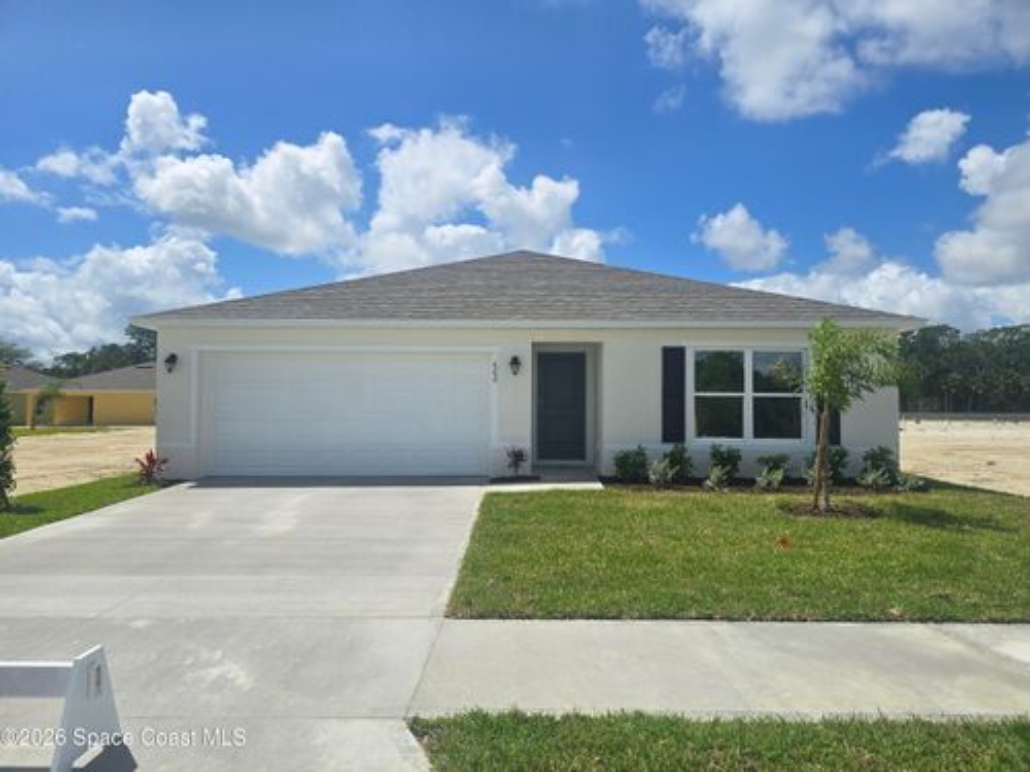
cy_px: 386
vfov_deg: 58.9
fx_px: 684
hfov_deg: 73.9
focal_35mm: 23
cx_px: 515
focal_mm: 6.3
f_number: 1.7
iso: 12
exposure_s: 1/1441
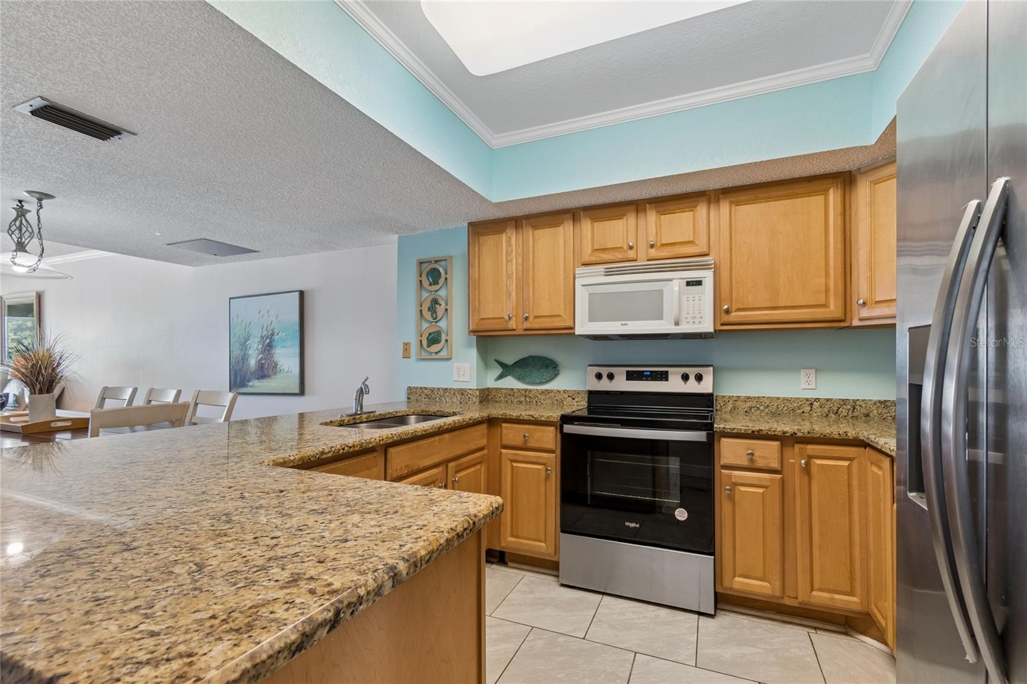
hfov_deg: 100.4
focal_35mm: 15
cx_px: 514
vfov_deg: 77.3
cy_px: 342
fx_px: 428
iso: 100
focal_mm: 10
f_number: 7.1
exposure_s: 1/10
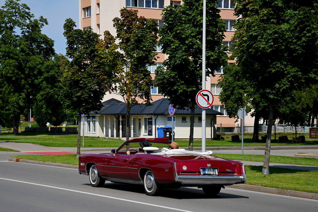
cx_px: 159
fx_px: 742
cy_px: 106
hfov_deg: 24.2
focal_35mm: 84
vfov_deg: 16.3
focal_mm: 56
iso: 200
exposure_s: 1/1600
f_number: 6.3
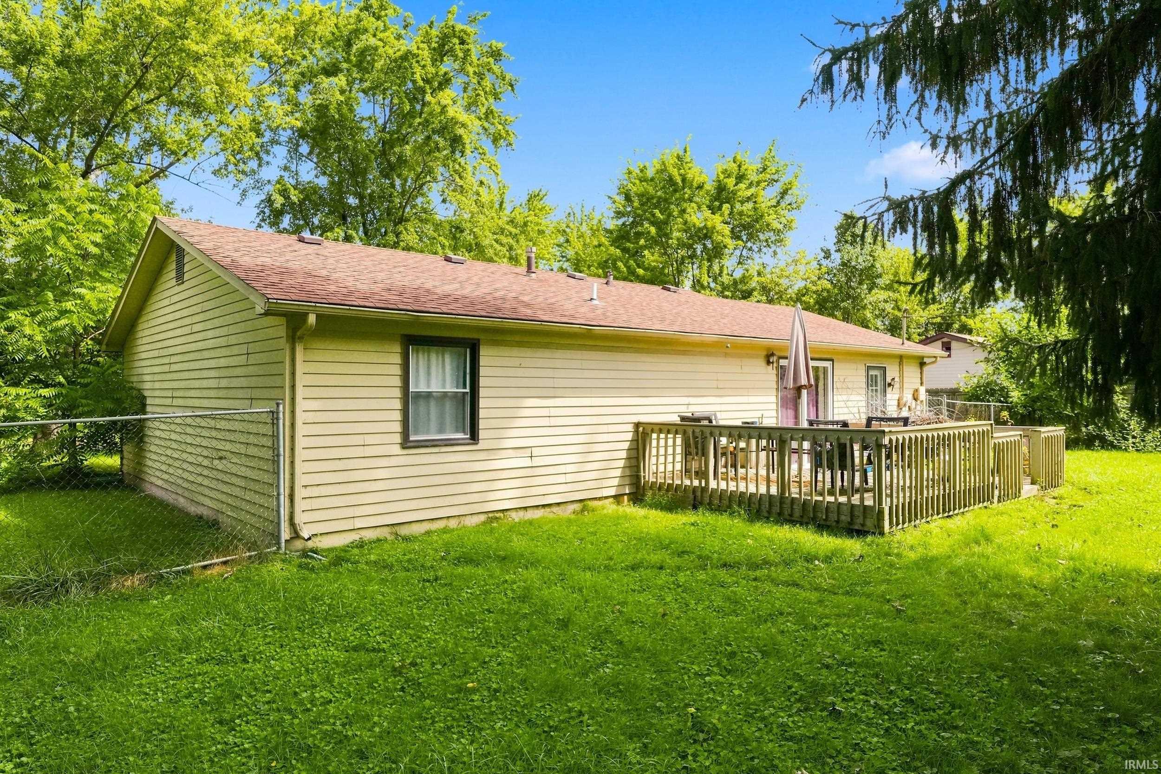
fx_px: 750
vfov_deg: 54.6
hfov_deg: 75.5
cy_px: 387
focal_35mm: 23
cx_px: 580
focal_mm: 15.5
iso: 1000
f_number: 5.6
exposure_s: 1/2500
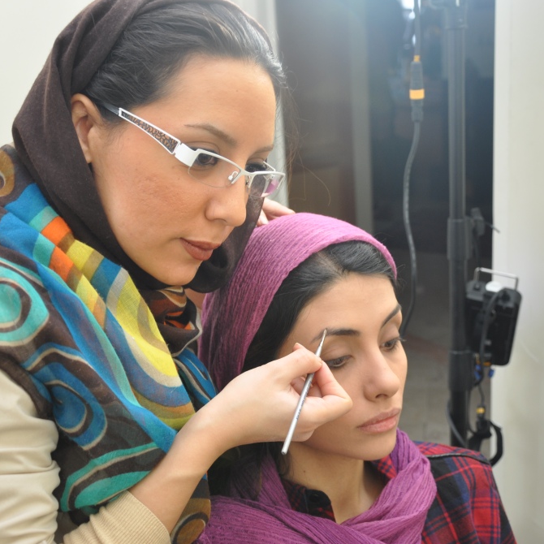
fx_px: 865
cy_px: 271
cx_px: 279
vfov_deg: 34.9
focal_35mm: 49
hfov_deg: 34.9
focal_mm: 25
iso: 320
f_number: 4
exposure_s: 1/8
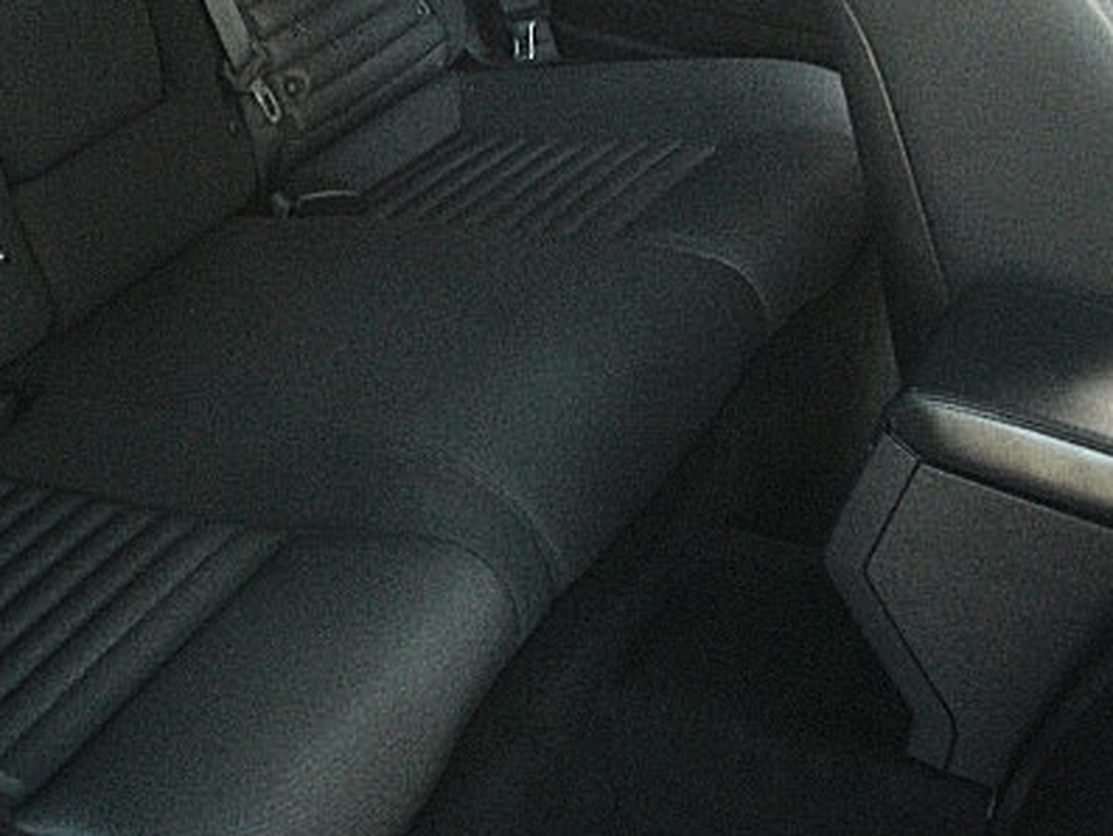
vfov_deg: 24.9
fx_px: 1865
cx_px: 356
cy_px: 196
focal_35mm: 58
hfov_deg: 32.9
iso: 800
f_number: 2.8
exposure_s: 1/50
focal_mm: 6.3
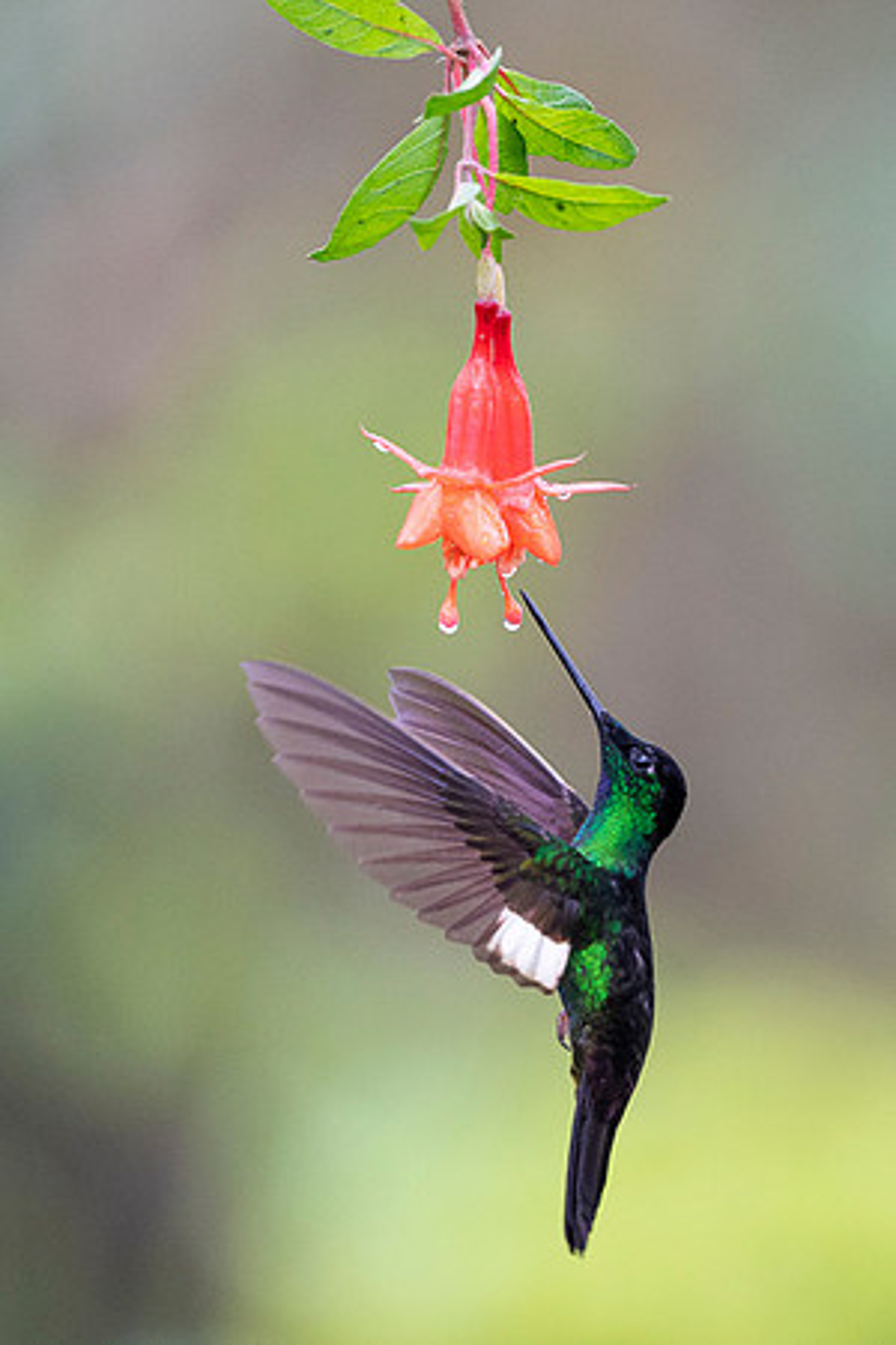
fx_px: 33049
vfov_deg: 2.3
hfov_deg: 1.6
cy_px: 695
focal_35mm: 885
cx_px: 1005
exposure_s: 1/2500
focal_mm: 500
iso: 2500
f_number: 4
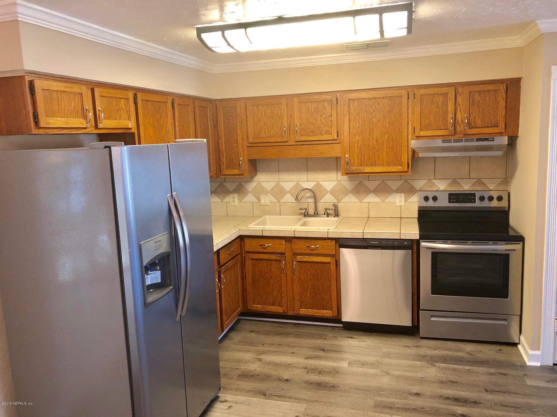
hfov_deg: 63.4
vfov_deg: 49.7
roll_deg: +1.7
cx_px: 278
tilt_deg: -10.1
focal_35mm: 28
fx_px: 451
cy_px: 208
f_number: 1.8
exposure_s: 1/15
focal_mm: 3.99
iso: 40
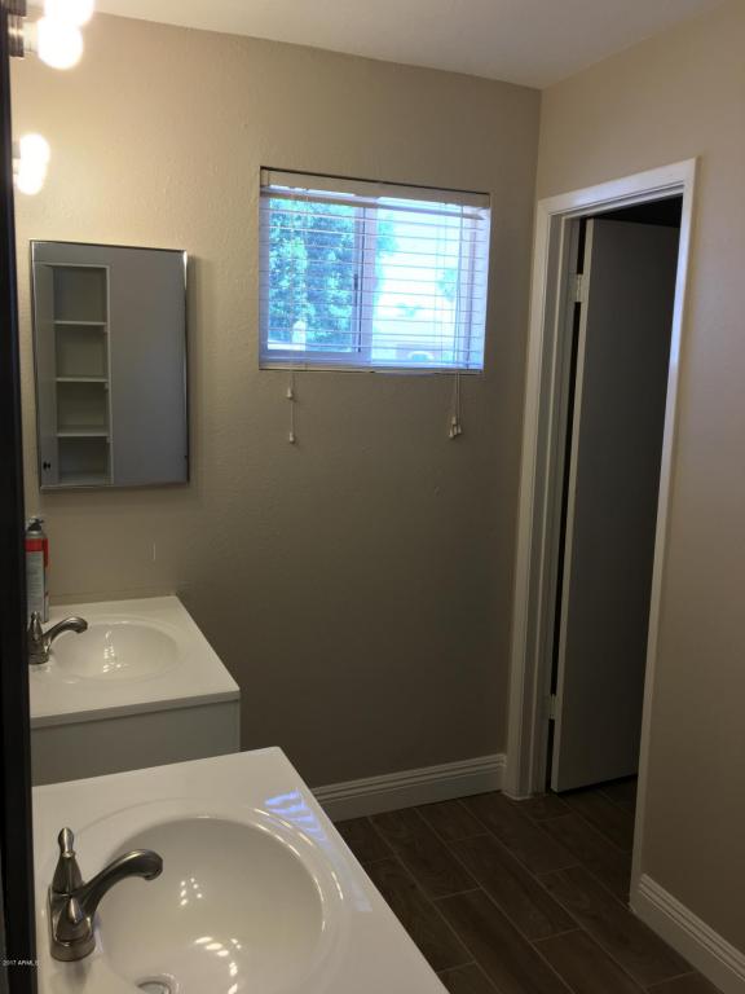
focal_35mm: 29
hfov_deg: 48.2
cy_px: 497
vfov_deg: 61.7
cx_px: 372
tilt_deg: -9.0
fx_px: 832
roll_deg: -1.7
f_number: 2.2
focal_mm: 4.15
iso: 32
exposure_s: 1/60
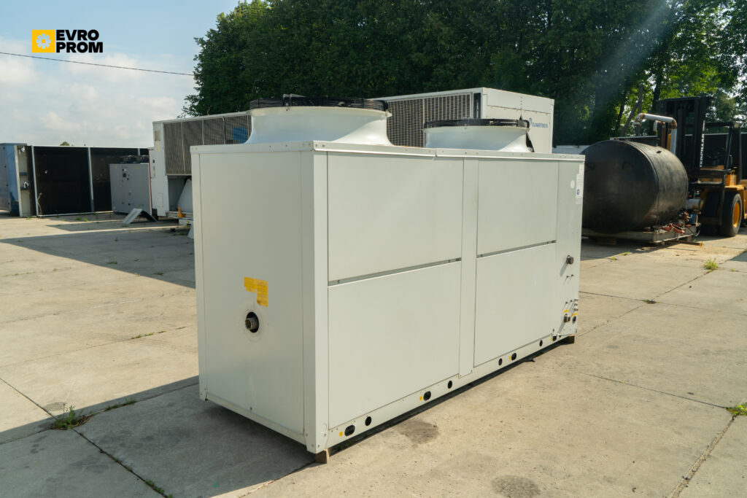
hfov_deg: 65.5
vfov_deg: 46.4
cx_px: 374
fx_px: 581
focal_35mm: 28
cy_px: 249
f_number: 8
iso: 100
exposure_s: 1/160
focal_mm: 28
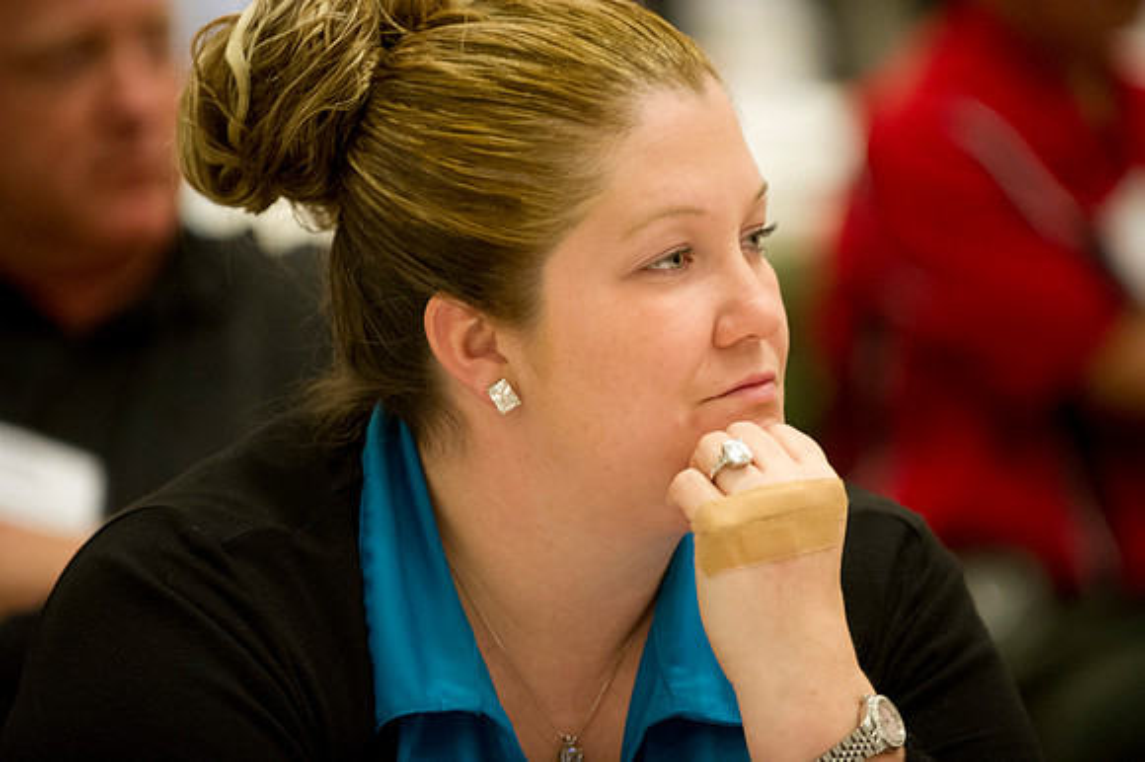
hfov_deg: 10.3
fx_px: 6357
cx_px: 572
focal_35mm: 200
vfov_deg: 6.9
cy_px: 381
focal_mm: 200
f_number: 2.8
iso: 3200
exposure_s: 1/60
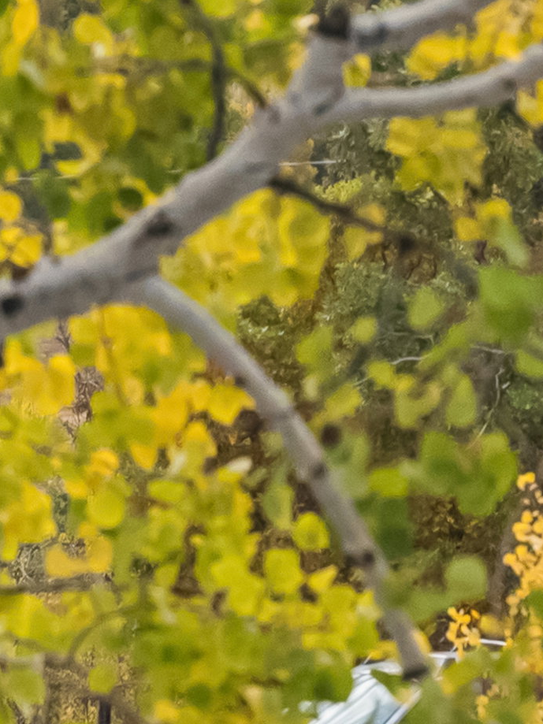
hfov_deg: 5.7
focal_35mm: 262
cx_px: 156
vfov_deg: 7.5
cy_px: -234
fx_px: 5481
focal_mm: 59
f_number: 6.3
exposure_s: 1/125
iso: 2000
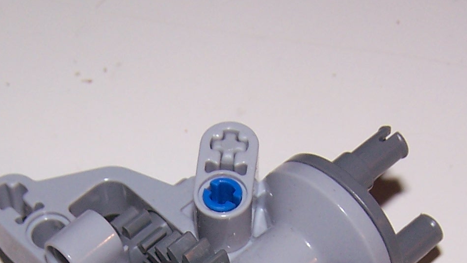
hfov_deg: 19.1
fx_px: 1387
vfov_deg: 10.4
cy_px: 426
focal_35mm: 112
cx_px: 240
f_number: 2.8
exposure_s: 1/60
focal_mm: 6.3
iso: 80
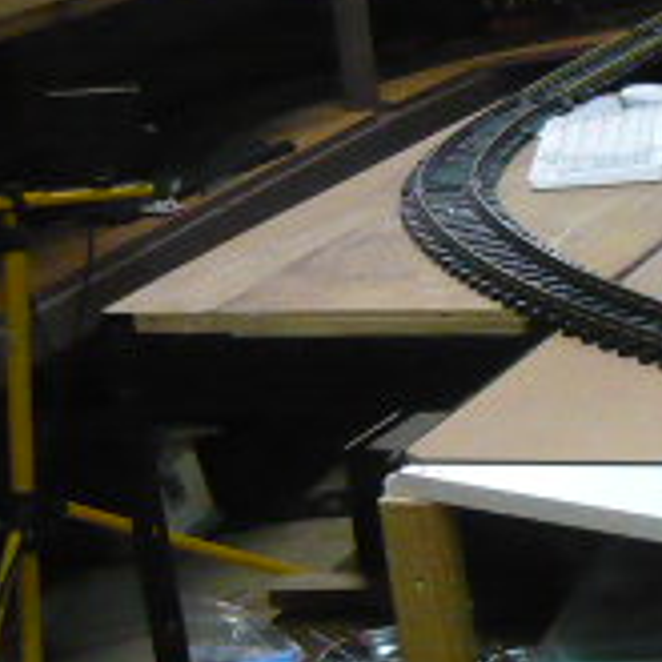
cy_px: 453
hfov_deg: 13.6
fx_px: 2445
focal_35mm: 113
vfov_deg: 15.4
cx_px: 1244
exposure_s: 1/50
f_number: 2.8
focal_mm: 5.5
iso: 800
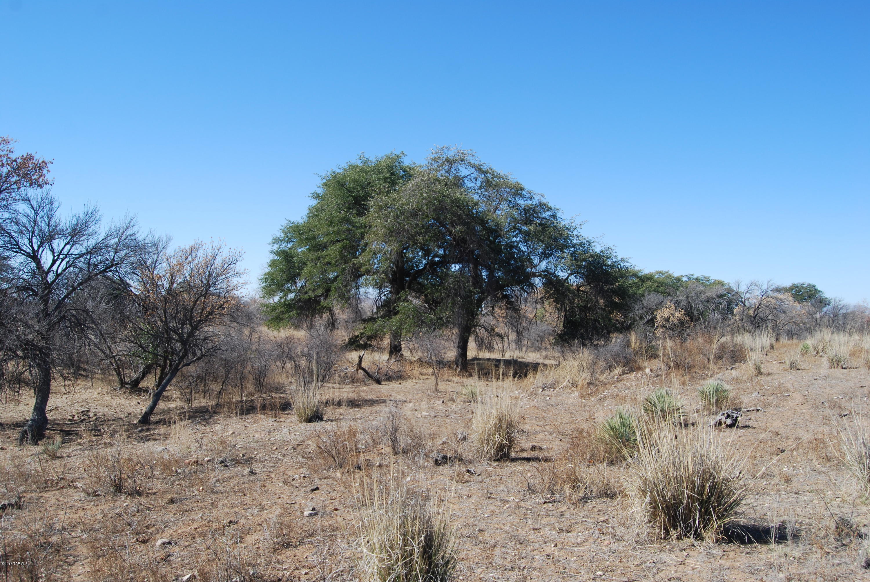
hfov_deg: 67.3
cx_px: 435
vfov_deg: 48.0
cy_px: 291
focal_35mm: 27
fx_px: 653
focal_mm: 18
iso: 100
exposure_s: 1/200
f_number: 7.1
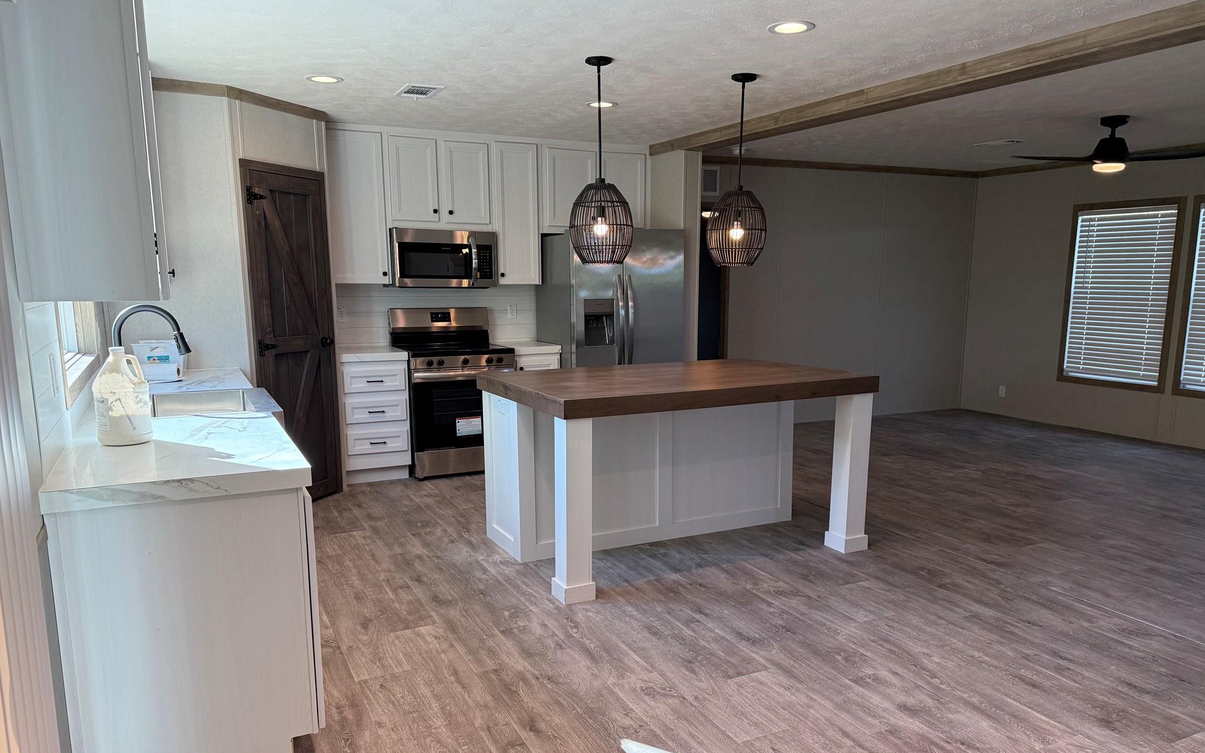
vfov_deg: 47.4
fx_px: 854
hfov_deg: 70.4
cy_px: 431
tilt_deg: -10.0
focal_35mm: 26
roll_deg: -0.2
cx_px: 610
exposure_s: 1/223
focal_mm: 6.76
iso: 200
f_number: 1.78
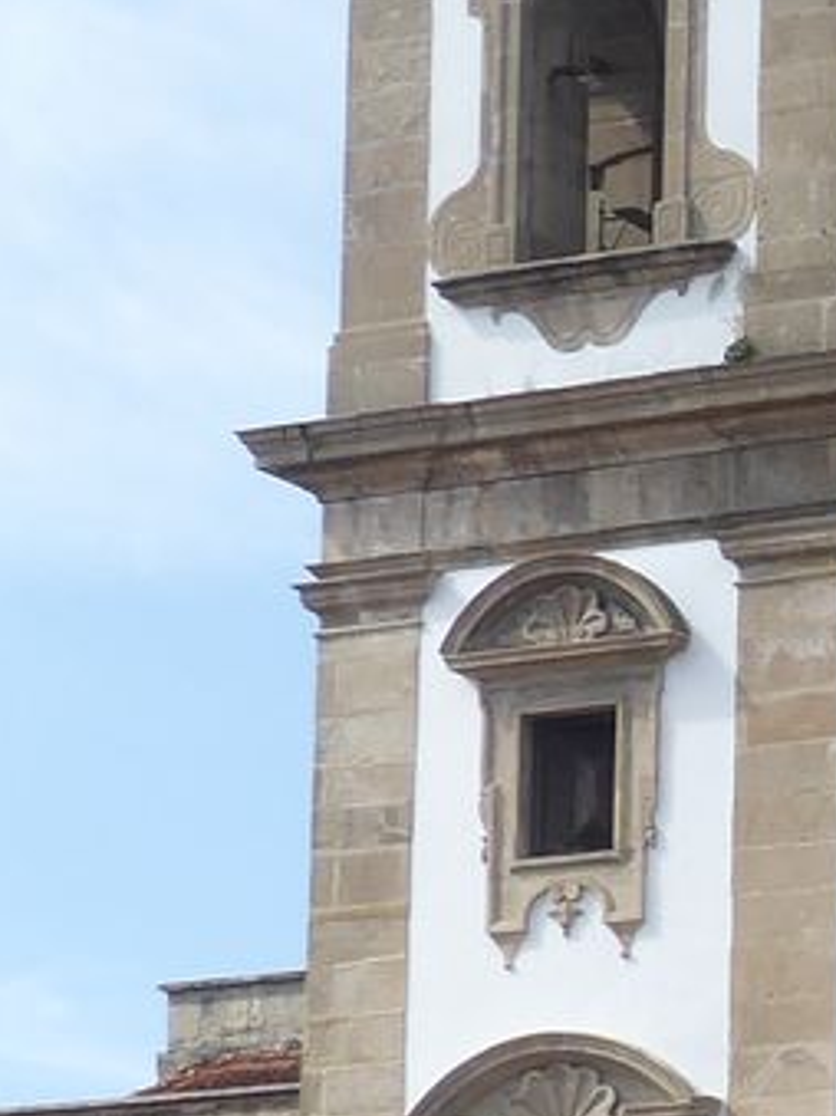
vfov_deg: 9.1
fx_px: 6992
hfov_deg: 6.7
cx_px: 1537
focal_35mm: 217
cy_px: 981
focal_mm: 7.8
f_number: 3.9
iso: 80
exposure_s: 1/500
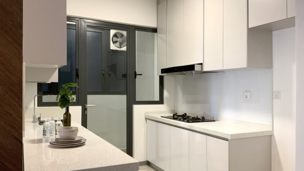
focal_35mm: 32
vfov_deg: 36.6
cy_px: 84
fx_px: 258
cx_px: 153
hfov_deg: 61.0
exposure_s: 1/50
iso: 125
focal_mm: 3
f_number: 1.8
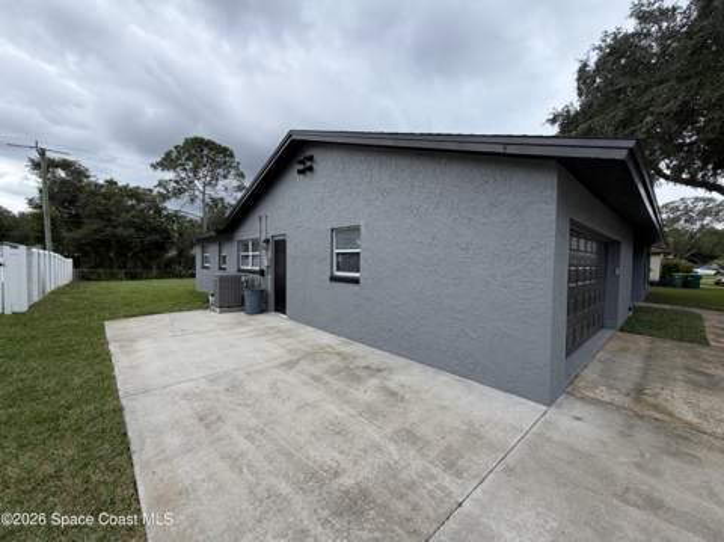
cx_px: 362
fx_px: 293
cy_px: 271
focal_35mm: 14
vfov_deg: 85.6
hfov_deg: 102.1
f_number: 2.2
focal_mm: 2.22
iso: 50
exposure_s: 1/502
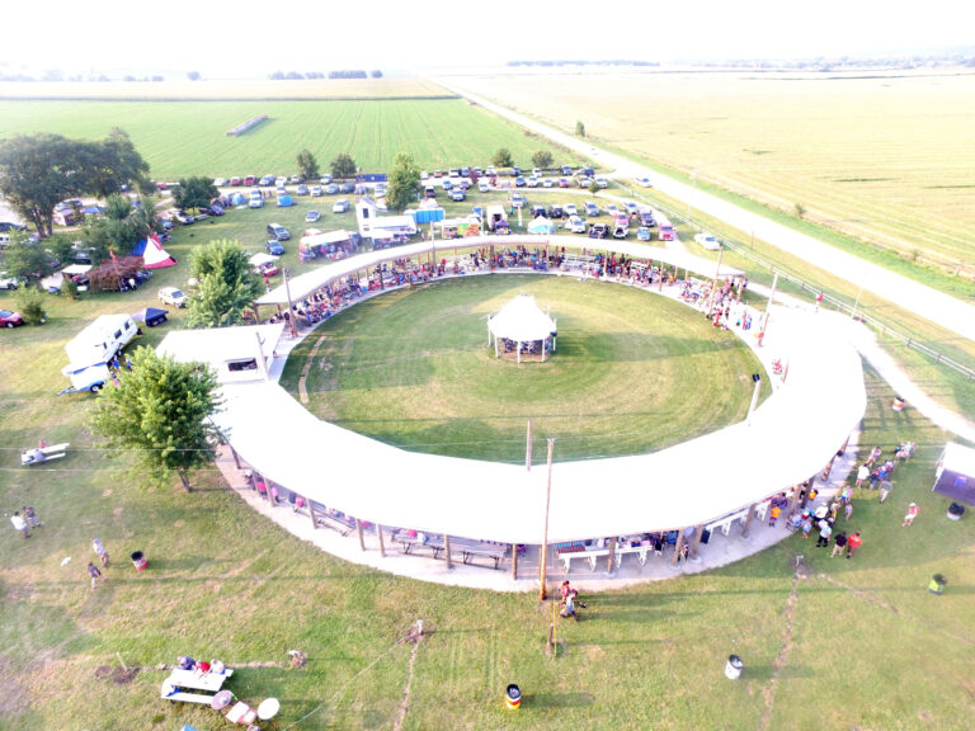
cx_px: 488
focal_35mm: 20
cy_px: 366
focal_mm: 3.61
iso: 100
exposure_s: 1/57.7
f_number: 2.8
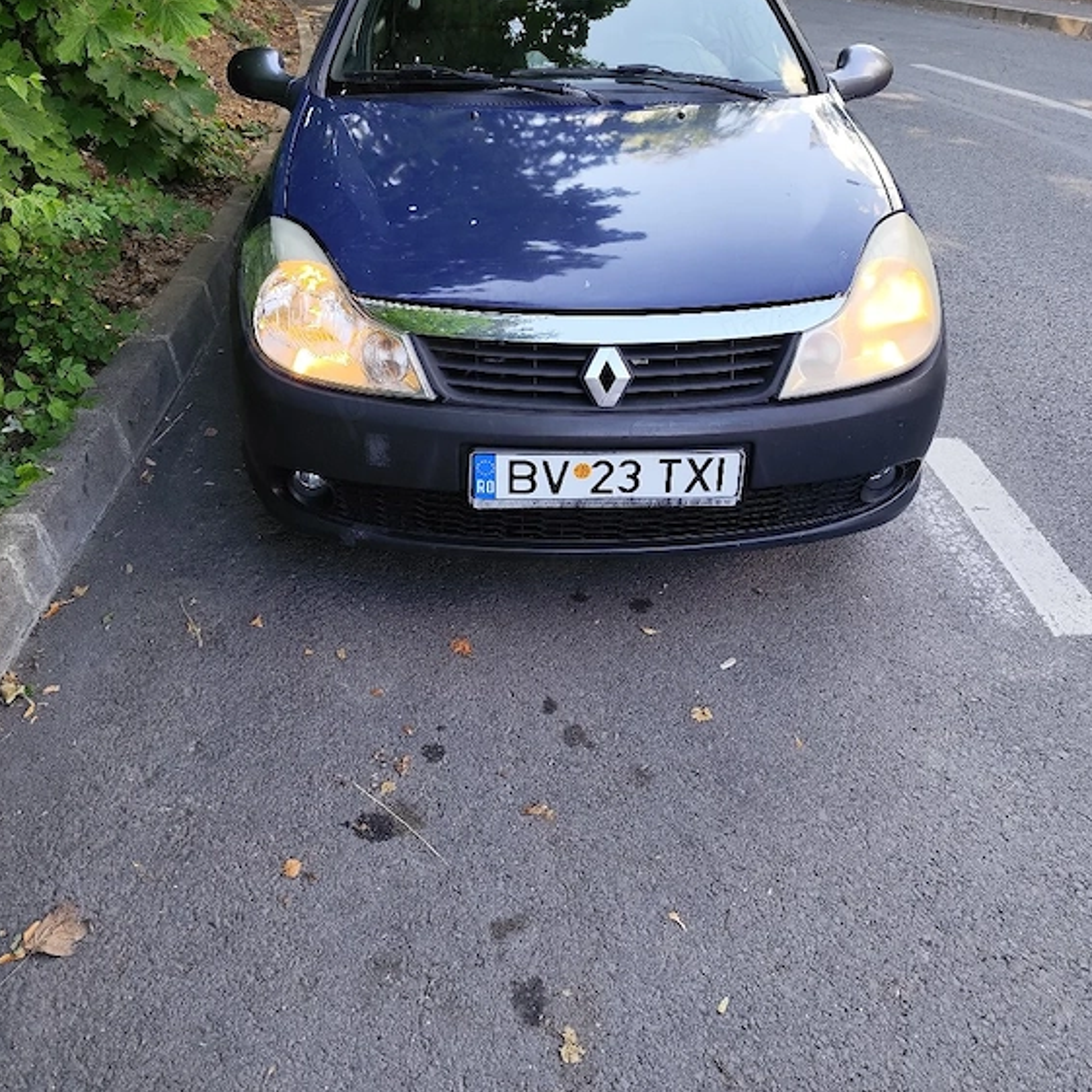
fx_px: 1035
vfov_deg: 54.7
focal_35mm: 29
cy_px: 378
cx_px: 533
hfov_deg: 55.6
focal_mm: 6.14
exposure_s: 1/100
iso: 50
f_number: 1.65
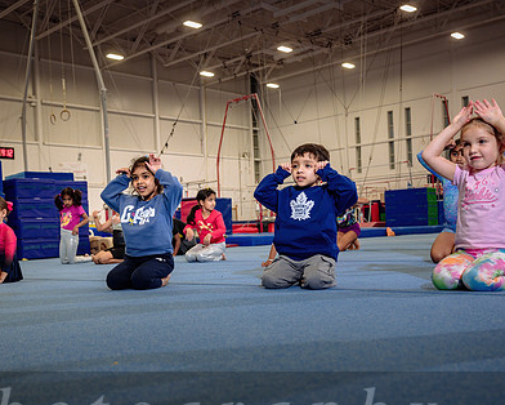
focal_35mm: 42
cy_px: 249
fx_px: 628
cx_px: 156
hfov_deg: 43.0
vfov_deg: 35.5
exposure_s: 1/160
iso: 800
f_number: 3.5
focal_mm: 29
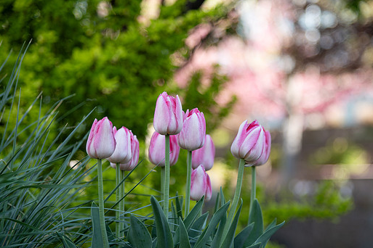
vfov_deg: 13.2
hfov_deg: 19.6
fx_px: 1077
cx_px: 204
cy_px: 138
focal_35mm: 104
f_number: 4
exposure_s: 1/200
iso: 125
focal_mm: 92
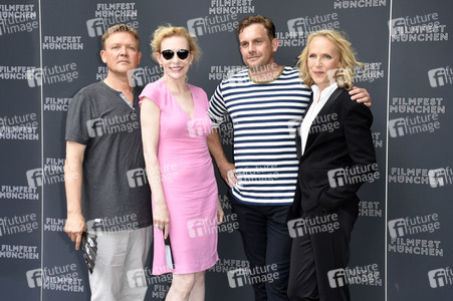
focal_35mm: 57
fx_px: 717
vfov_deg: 23.7
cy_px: 150
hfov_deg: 35.1
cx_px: 226
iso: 500
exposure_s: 1/100
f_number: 6.3
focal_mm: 38
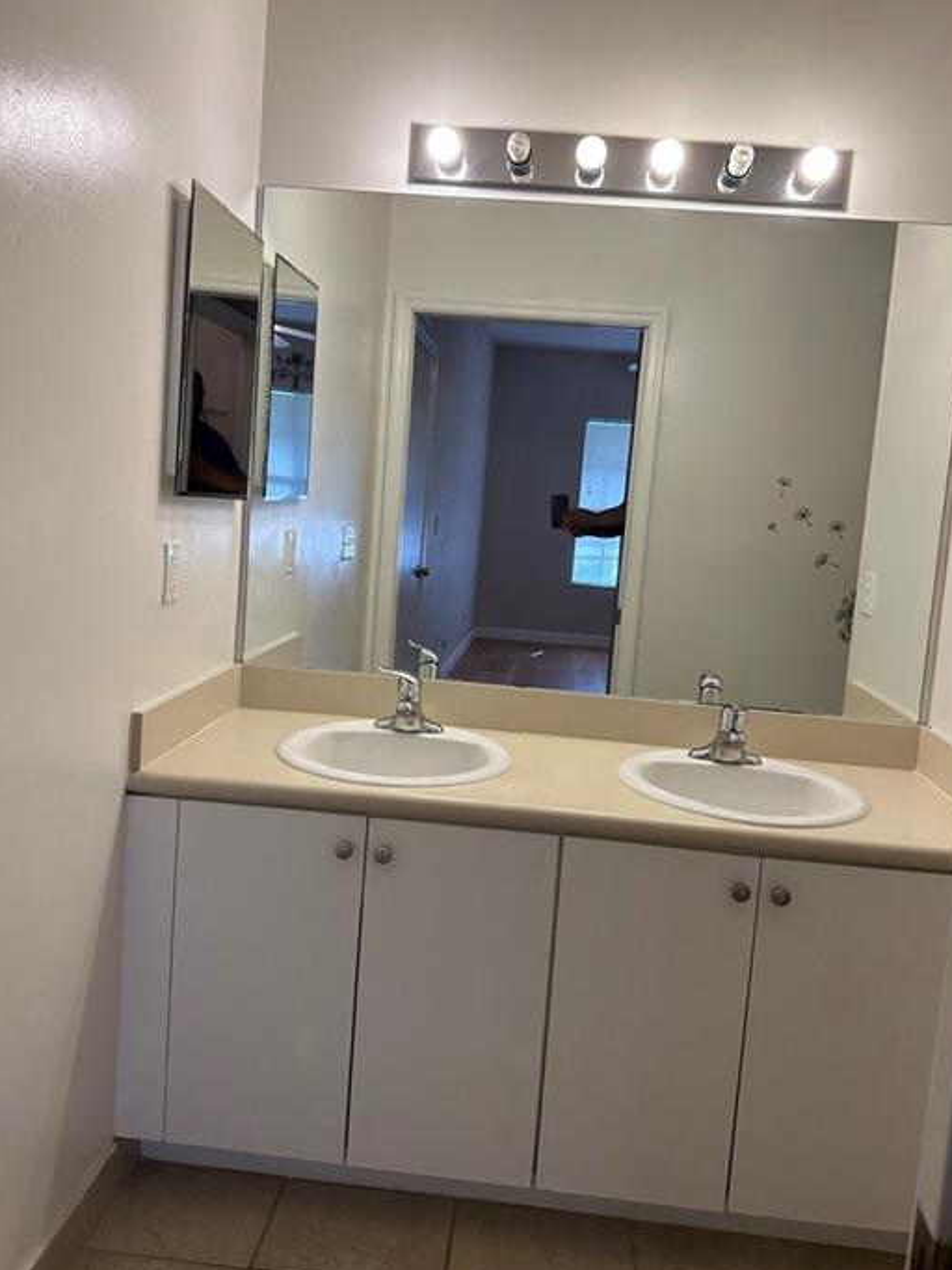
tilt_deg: -5.5
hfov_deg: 51.3
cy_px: 610
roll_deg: -4.3
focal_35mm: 27
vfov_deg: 65.3
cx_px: 500
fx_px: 990
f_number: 1.78
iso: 125
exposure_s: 1/120
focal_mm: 6.86
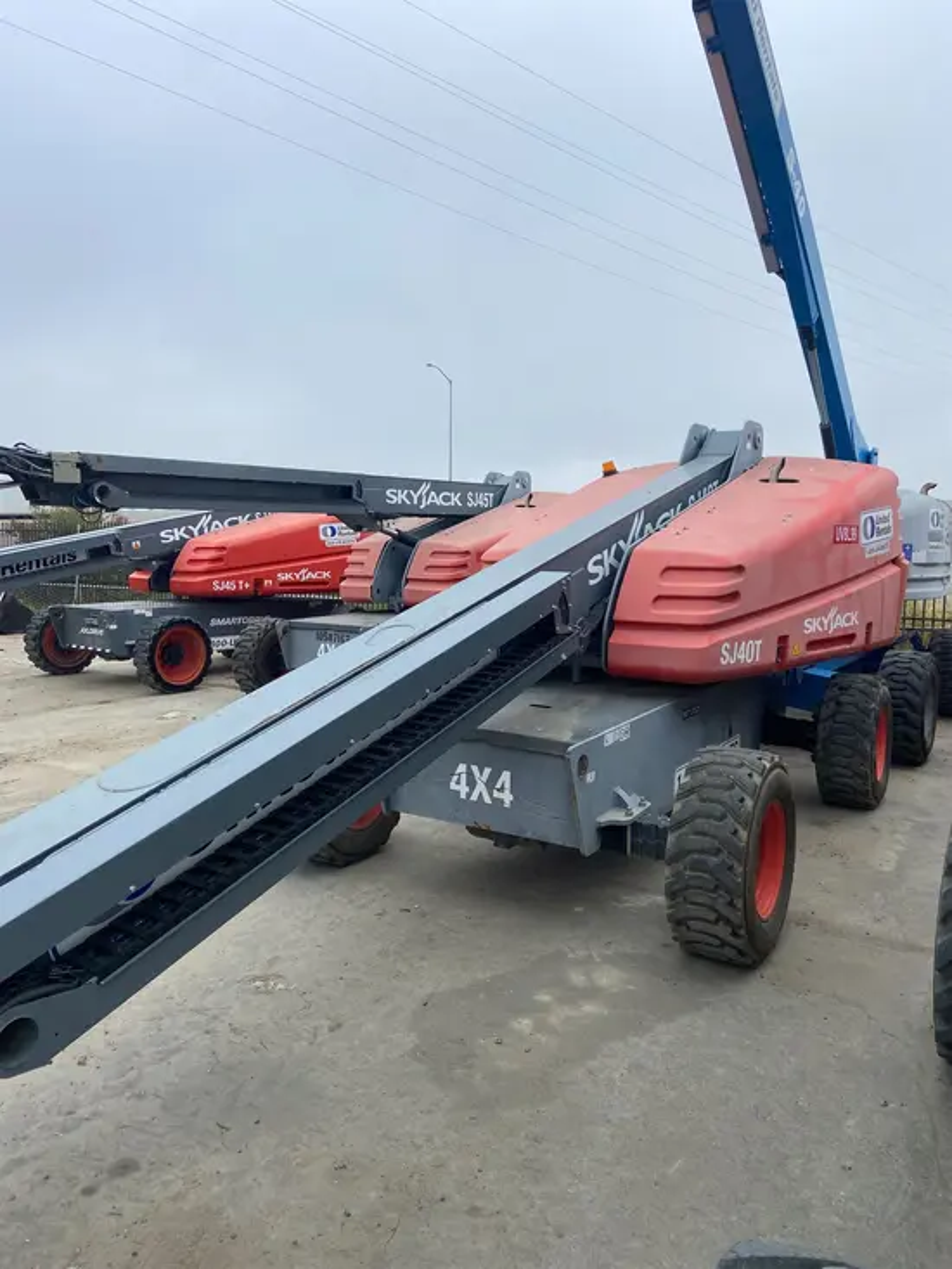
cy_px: 634
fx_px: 953
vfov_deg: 67.3
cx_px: 476
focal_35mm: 26
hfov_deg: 53.1
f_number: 1.8
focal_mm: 4.25
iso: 32
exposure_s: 1/1464
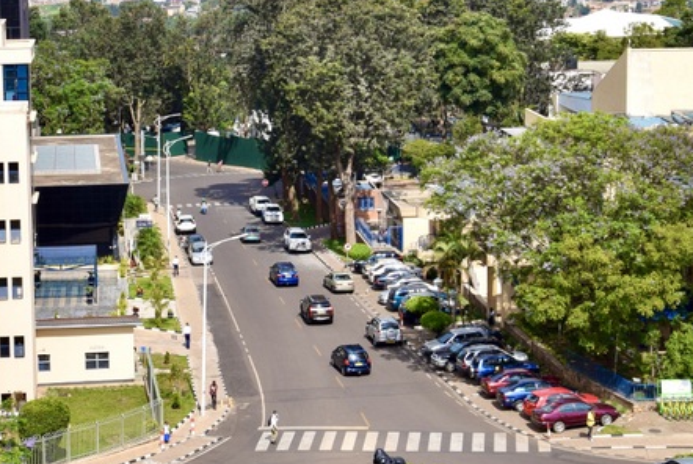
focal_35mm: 95
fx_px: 1831
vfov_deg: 14.3
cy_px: 65
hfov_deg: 21.4
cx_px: 246
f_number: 10
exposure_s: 1/400
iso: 200
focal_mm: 28
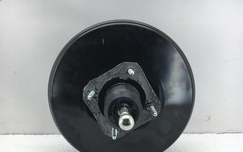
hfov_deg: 61.2
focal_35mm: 31
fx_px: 205
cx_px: 121
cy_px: 90
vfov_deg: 40.4
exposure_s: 1/107
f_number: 2.2
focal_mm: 4.15
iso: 25
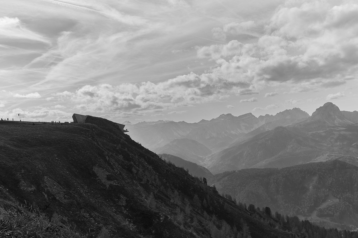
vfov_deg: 33.4
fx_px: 398
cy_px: 121
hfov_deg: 48.4
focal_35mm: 40
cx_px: 186
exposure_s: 1/250
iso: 250
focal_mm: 23
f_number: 13
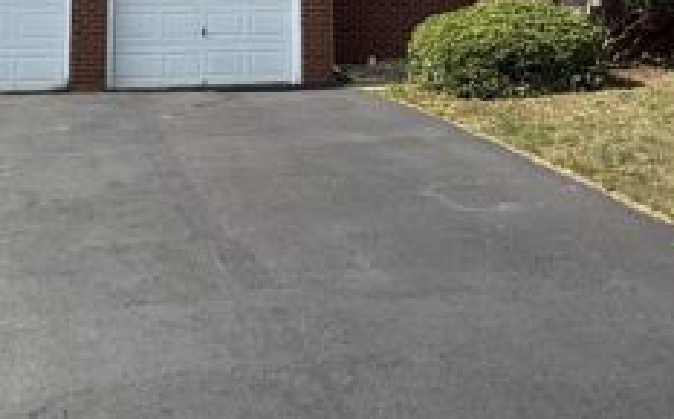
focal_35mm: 51
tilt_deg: +9.0
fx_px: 936
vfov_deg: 23.1
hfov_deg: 39.6
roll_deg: +0.1
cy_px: -87
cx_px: 347
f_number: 2.2
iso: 50
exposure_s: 1/1339
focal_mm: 2.22
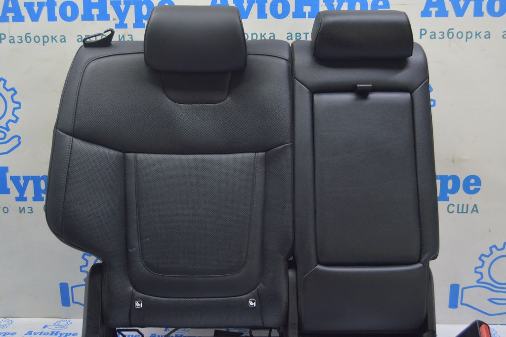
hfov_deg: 49.6
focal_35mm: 39
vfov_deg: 34.2
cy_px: 168
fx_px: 548
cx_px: 253
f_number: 5.6
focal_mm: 26
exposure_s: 1/20
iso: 400
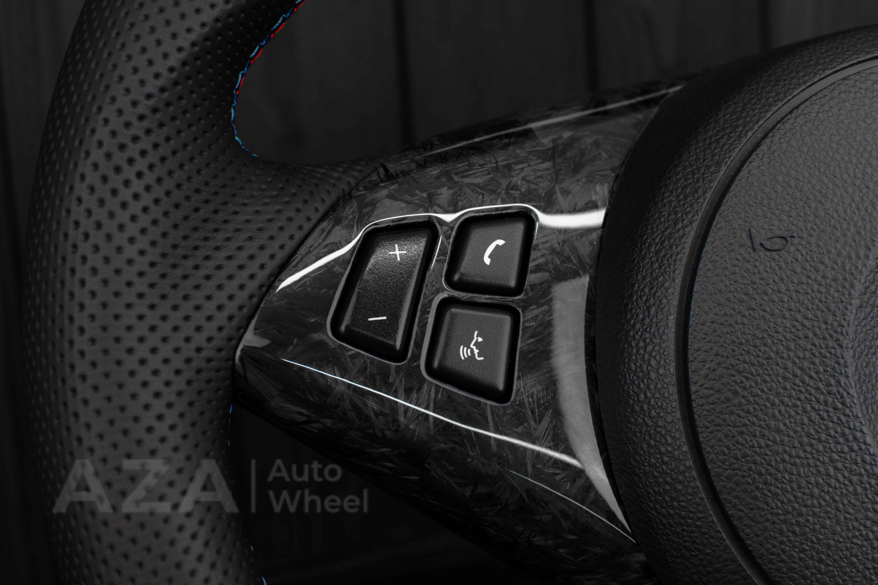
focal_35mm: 52
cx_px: 439
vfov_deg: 25.8
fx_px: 1280
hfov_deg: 37.8
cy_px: 292
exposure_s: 1/125
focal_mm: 35
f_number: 6.3
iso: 500
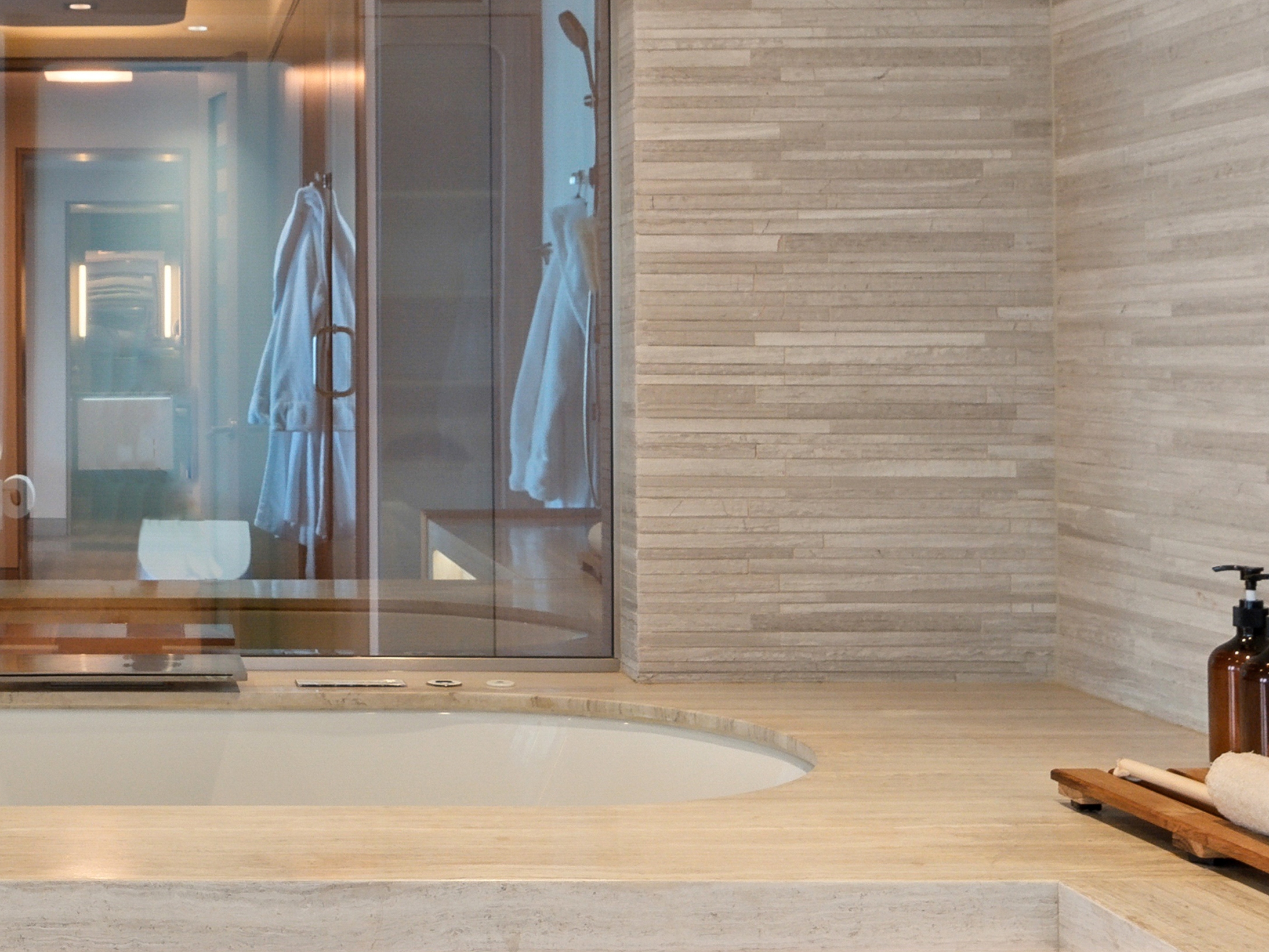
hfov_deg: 32.7
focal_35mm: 55
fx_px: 2016
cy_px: 342
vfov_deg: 26.5
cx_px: 66
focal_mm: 17
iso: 500
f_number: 8
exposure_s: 1/20
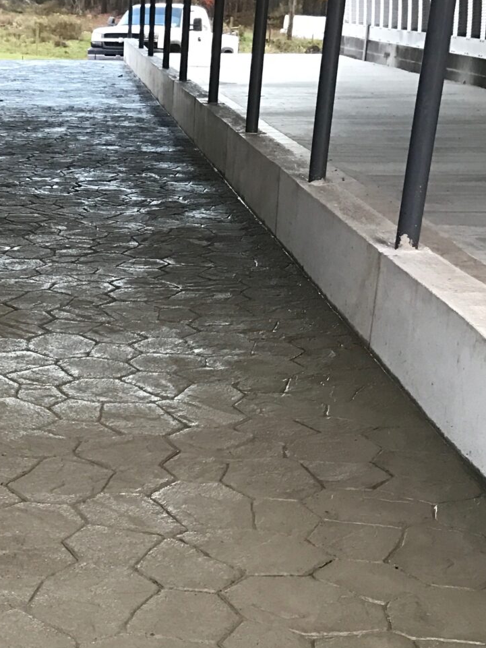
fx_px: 1142
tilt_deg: -26.9
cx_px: 38
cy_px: 617
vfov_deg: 29.9
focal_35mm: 61
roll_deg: +0.6
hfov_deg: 23.3
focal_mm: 3.99
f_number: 1.8
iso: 40
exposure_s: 1/30
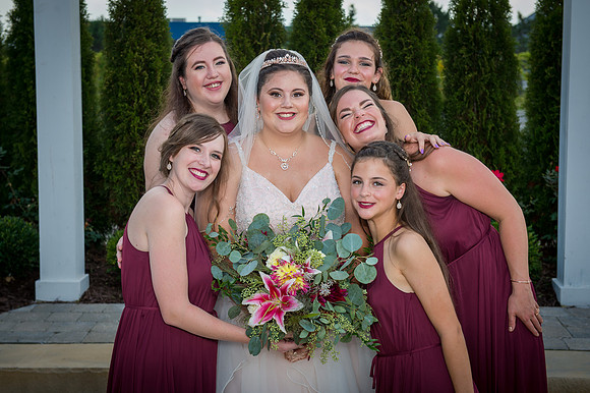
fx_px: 1042
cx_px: 275
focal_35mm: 64
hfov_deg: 31.6
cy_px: 177
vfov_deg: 21.3
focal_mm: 58
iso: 100
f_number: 4.8
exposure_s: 1/250
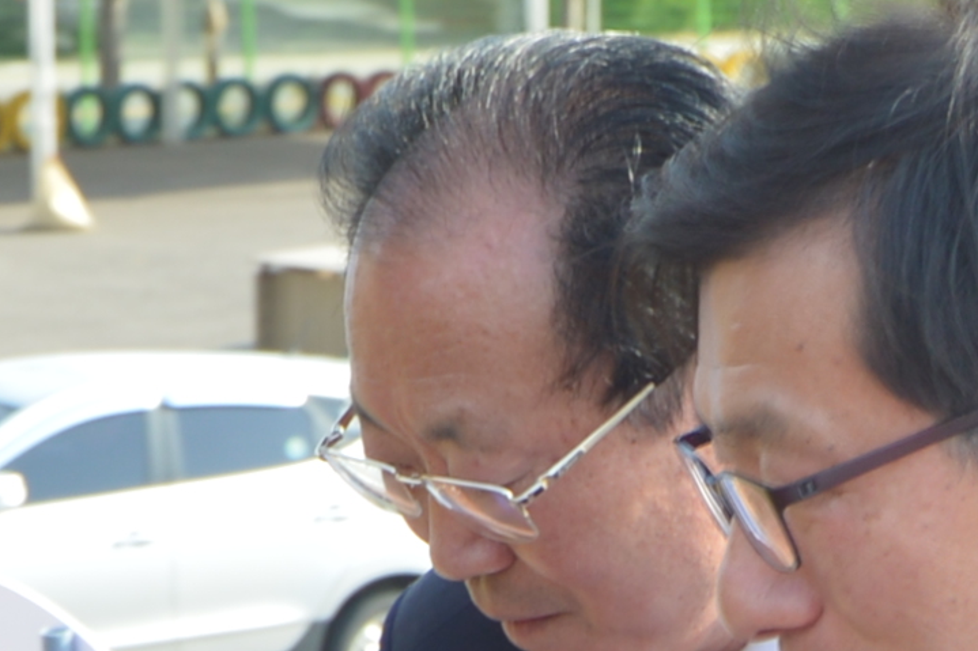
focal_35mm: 215
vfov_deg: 6.3
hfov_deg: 9.6
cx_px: 709
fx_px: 5839
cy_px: 1113
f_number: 5.6
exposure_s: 1/160
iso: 200
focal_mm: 28
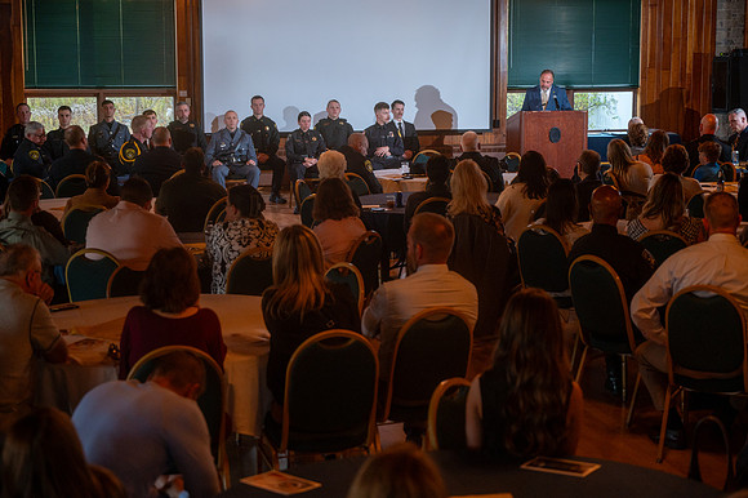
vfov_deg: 19.4
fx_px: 1454
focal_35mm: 70
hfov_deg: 28.9
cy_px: 249
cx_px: 374
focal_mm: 70
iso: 1000
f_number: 4
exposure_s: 1/200
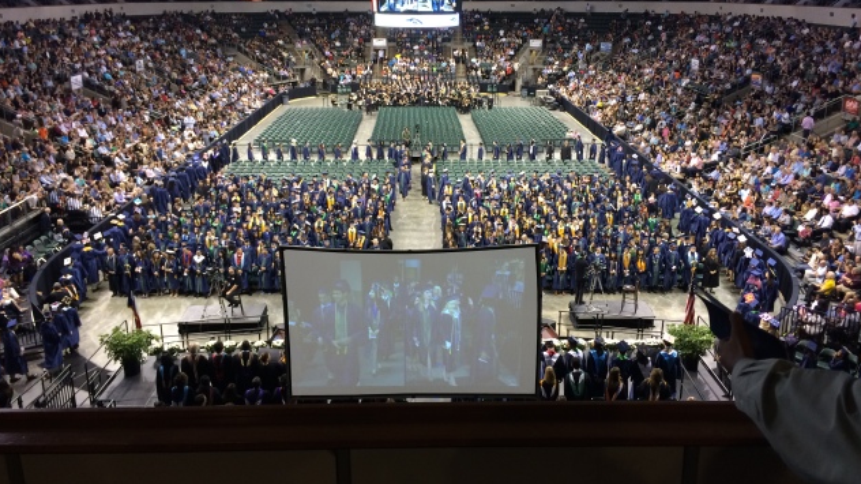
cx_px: 428
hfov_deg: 61.0
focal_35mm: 32
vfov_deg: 36.6
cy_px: 213
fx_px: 730
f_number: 2.2
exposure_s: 1/30
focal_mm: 4.15
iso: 125
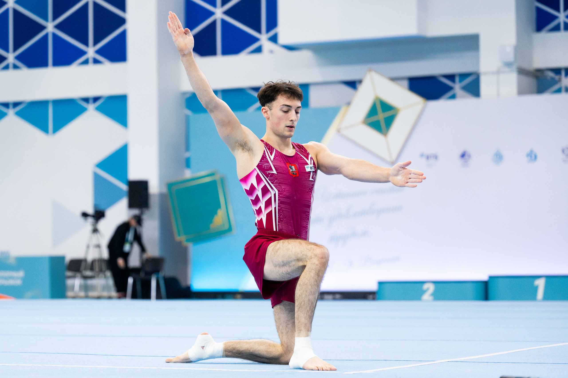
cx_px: 228
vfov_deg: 12.3
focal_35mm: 112
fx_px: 1760
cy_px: 193
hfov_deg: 18.3
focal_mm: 91
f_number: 2.8
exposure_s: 1/1250
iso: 2500
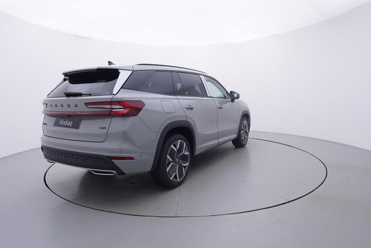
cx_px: 186
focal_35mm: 22
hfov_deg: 77.3
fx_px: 232
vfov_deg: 56.2
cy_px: 124
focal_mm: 15
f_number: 5
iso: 200
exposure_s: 1/80
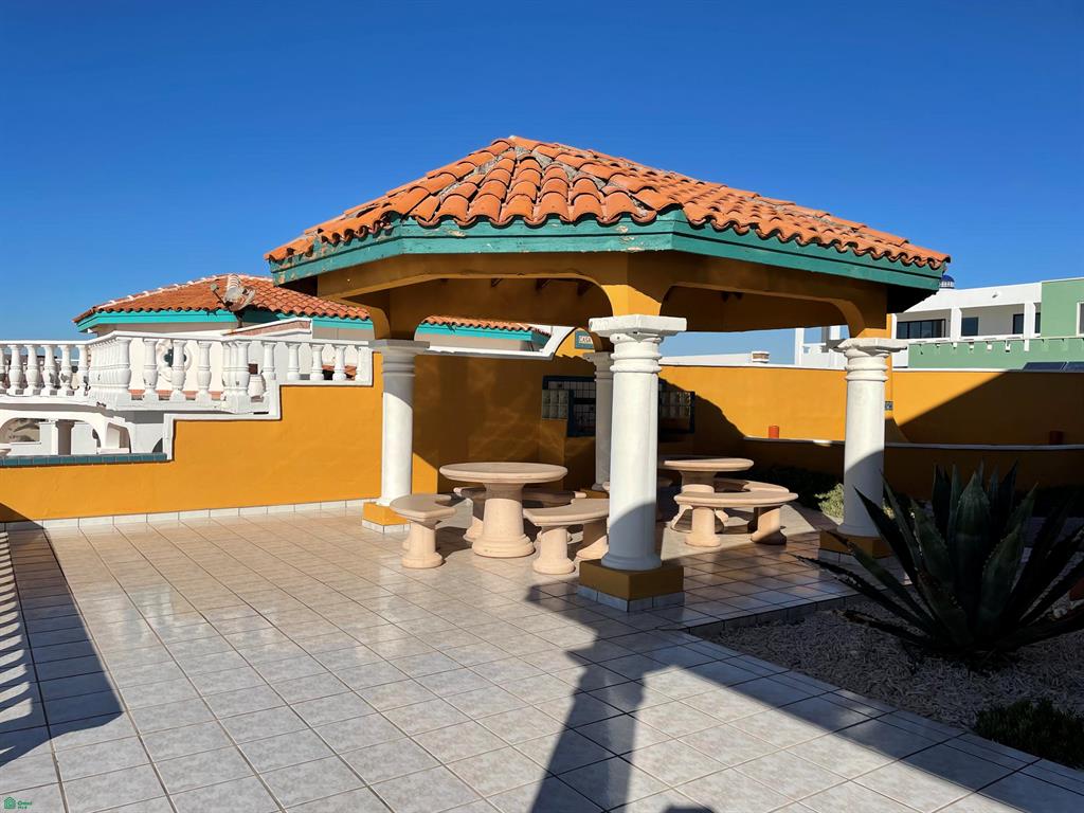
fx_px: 814
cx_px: 542
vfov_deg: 53.1
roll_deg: -1.5
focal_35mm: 26
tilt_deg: -0.3
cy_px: 406
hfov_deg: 67.3
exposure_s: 1/7813
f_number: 1.6
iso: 32
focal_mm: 4.2
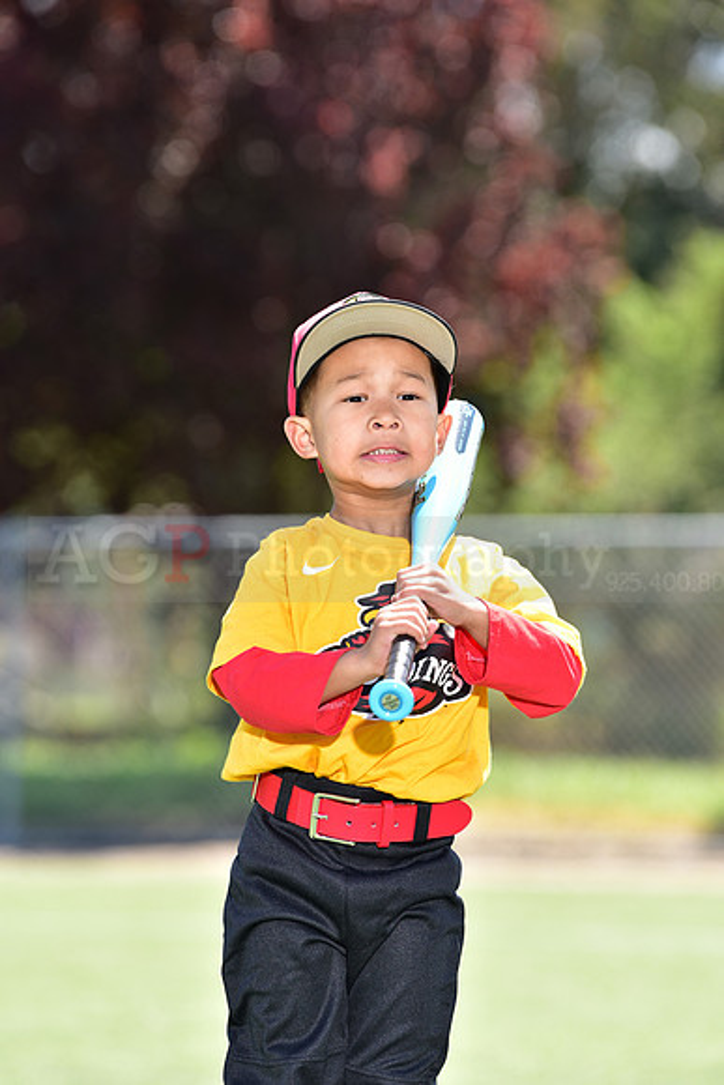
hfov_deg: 6.9
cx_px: 362
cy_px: 542
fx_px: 6029
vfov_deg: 10.3
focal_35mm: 200
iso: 80
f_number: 4.5
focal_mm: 200
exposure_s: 1/200
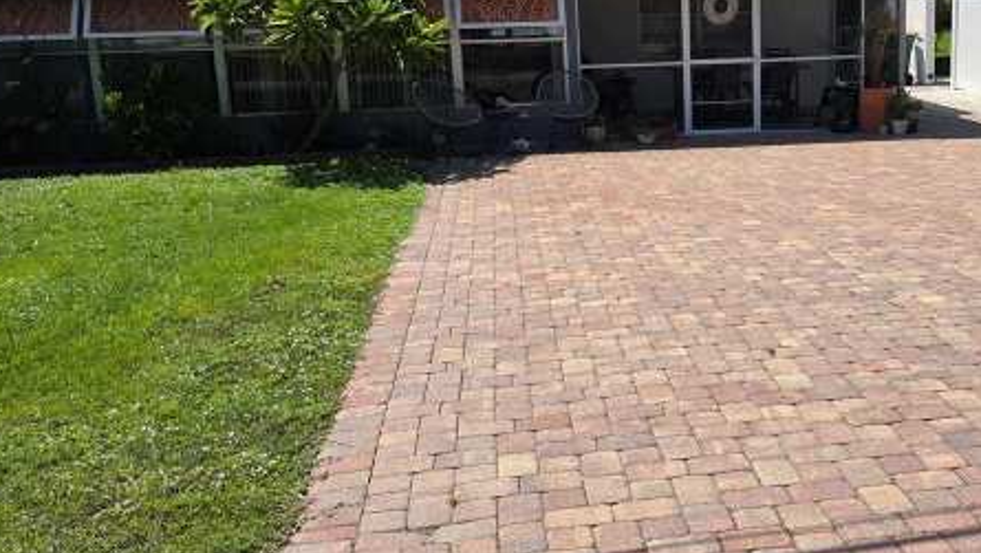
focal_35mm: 45
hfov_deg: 44.6
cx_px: 672
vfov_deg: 26.6
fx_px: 1171
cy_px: 249
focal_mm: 6.3
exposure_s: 1/7333
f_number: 1.7
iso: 80
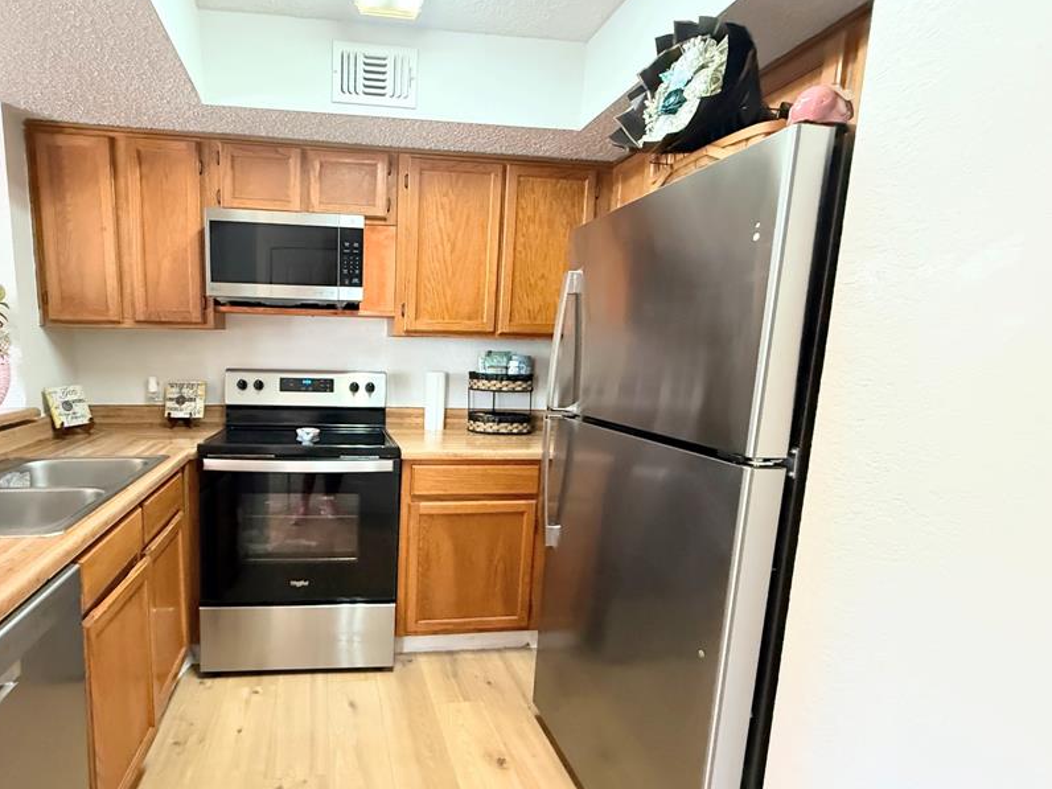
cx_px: 390
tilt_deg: -7.6
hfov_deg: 85.9
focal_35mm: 18
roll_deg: -0.9
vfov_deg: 71.4
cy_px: 430
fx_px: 547
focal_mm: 2.22
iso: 1250
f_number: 2.2
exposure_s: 1/40
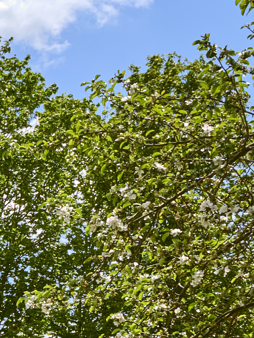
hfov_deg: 8.5
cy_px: 438
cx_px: -549
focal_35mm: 142
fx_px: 1390
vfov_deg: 13.4
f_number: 11
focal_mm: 24
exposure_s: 1/200
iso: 100
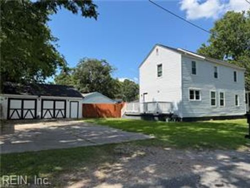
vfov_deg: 56.8
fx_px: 173
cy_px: 94
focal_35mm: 24
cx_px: 125
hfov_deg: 71.6
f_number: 1.78
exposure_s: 1/3759
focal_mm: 6.76
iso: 80
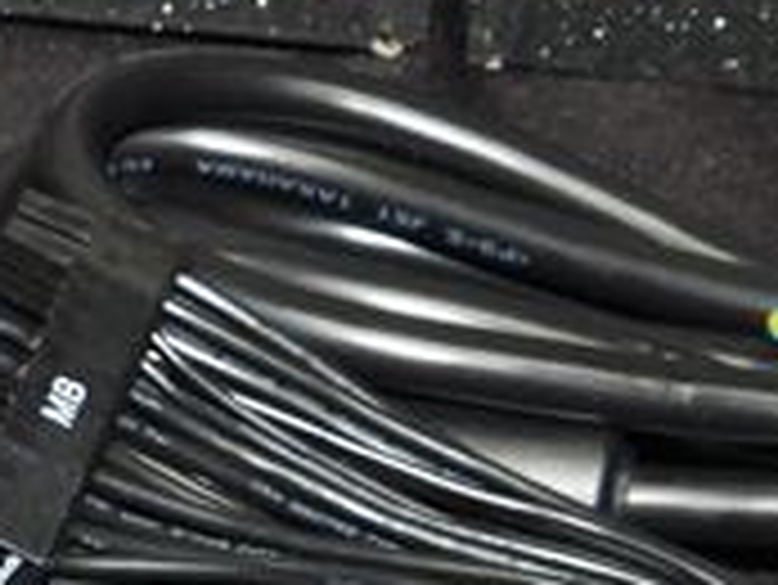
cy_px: 729
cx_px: -1205
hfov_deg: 8.6
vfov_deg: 7.1
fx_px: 4656
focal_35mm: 207
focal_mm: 6.2
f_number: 3.2
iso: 200
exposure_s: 1/30
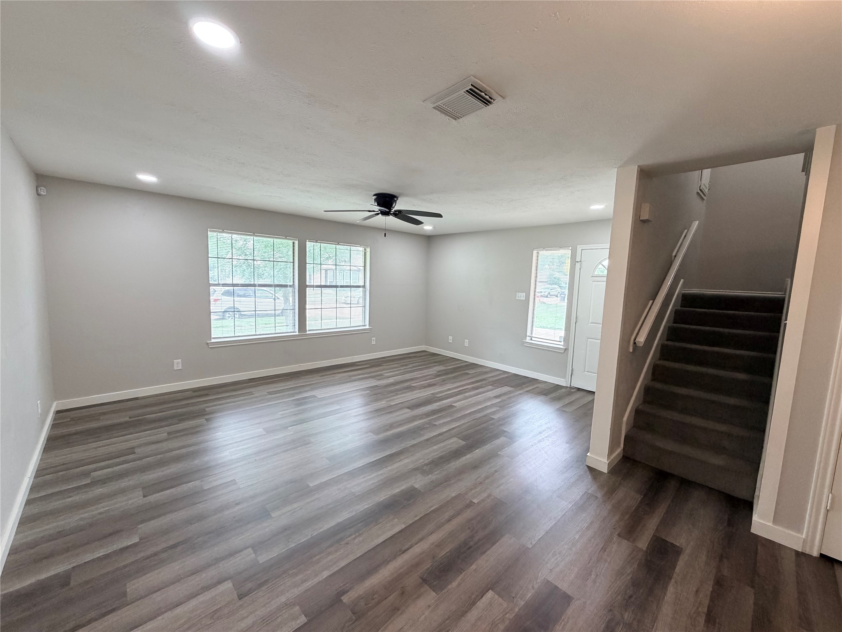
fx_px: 341
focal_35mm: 14
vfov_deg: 85.7
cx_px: 421
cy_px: 316
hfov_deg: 102.1
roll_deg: -2.0
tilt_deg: -6.9
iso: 320
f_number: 2.2
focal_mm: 2.22
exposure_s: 1/120
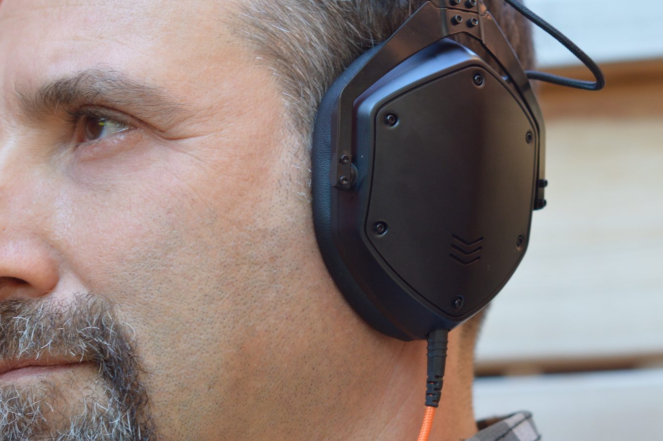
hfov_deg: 18.4
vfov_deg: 12.3
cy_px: 276
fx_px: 2043
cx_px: 348
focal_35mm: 111
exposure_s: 1/60
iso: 400
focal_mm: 50
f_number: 4
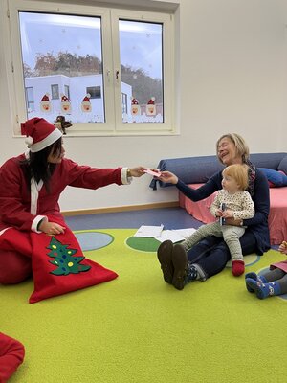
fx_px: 287
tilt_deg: -10.0
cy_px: 192
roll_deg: +2.8
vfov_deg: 67.3
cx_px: 144
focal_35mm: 26
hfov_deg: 53.1
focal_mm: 5.1
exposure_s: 1/50
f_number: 1.6
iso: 80
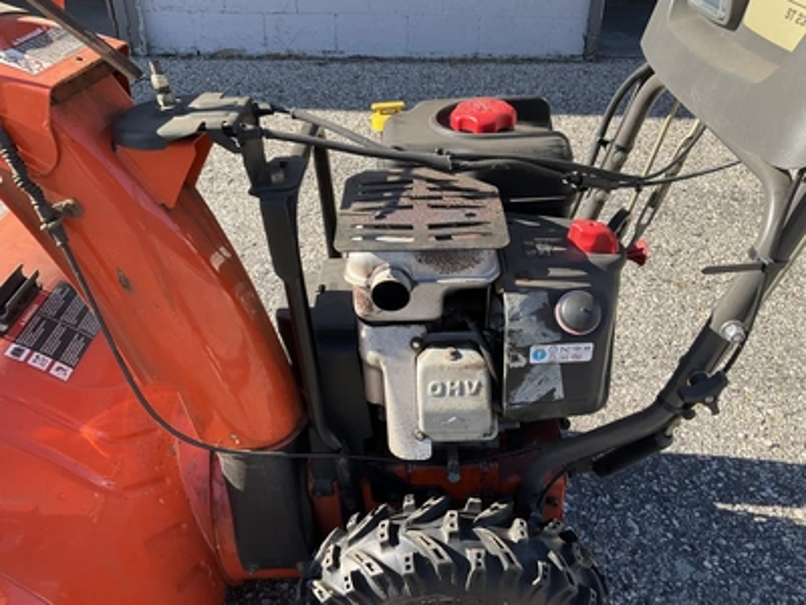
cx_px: 403
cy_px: 302
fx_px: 675
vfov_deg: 48.2
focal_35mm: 29
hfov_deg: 61.7
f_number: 1.8
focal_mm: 3
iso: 25
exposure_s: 1/514
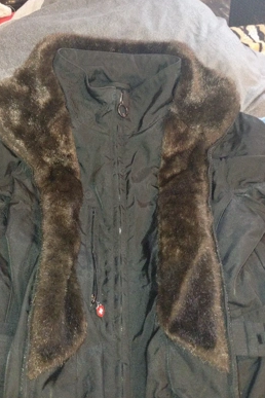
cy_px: 198
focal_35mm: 30
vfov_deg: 61.9
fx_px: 331
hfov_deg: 43.6
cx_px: 119
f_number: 1.8
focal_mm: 4.22
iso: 1636
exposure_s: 1/16.7
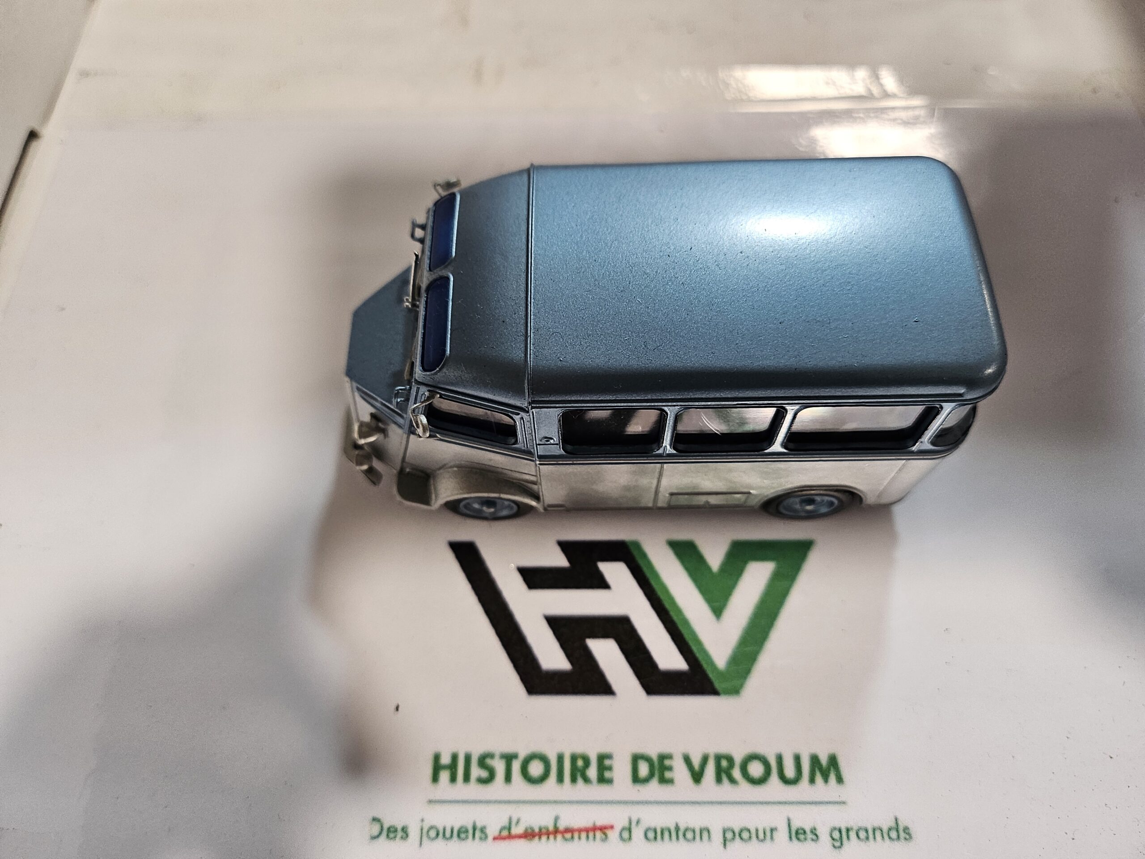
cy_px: 430
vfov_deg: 56.8
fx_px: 794
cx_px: 572
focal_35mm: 24
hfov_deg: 71.6
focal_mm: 5
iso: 160
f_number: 1.8
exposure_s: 1/100
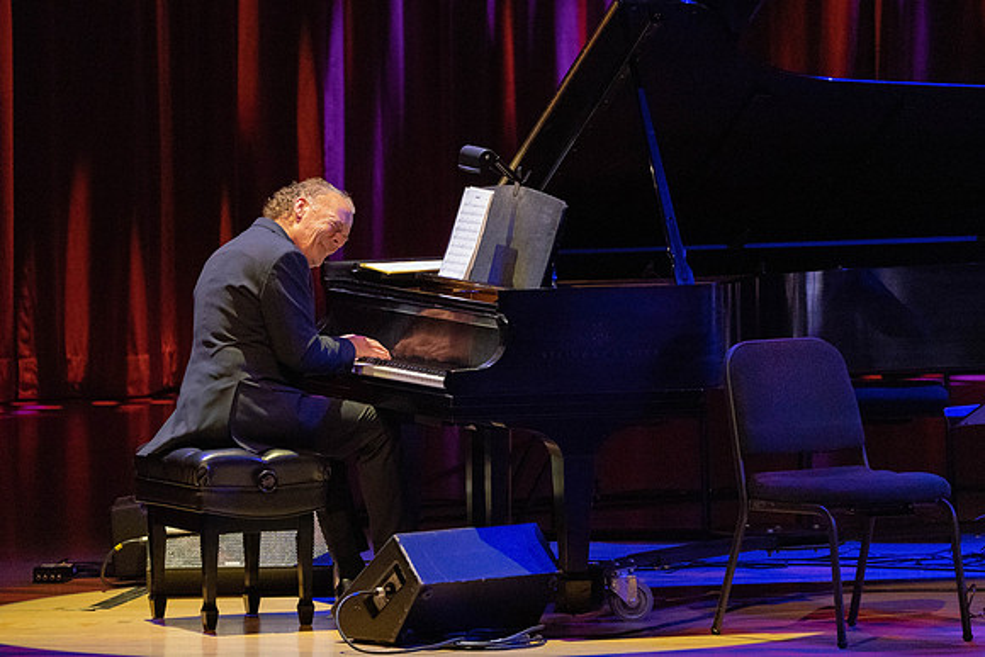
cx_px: 424
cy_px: 283
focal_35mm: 415
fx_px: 11350
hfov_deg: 5.0
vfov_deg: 3.3
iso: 8000
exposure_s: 1/250
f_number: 6.3
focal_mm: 364
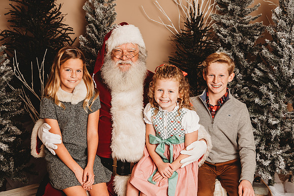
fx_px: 392
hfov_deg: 41.1
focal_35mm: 48
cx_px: 147
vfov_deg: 28.1
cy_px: 98
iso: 100
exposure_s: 1/160
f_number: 4
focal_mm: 48
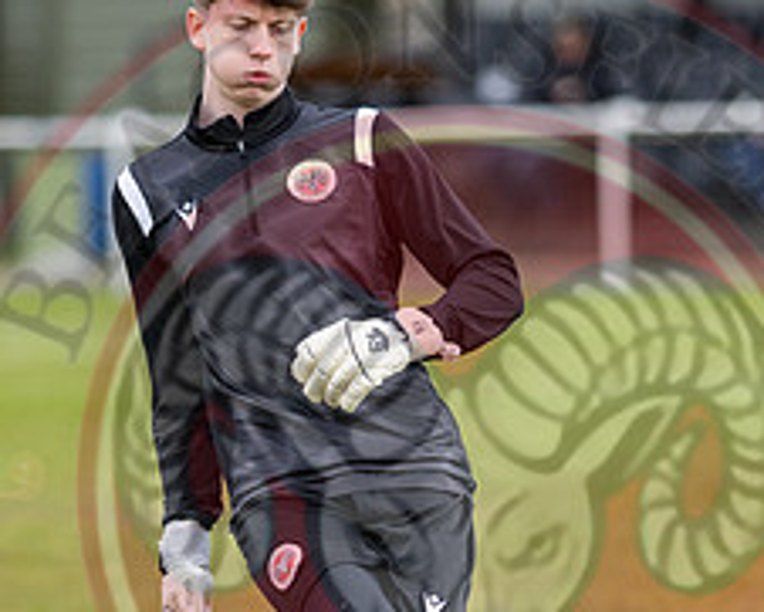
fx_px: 11537
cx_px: 348
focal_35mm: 510
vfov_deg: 3.0
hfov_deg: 3.8
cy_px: 398
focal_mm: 135
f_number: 1.8
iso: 400
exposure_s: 1/6400
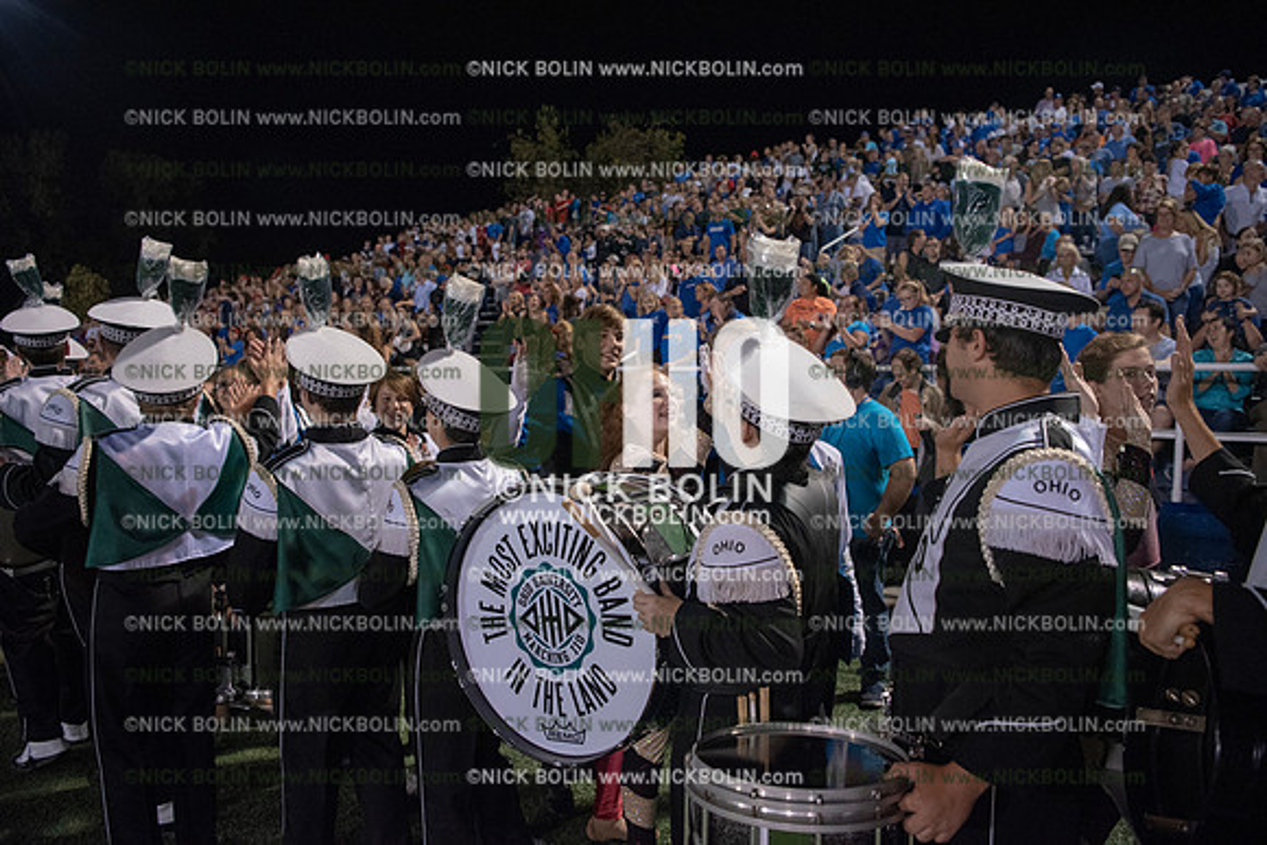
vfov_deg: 53.2
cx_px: 634
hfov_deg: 73.7
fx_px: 845
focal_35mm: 24
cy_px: 422
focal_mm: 24
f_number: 3.2
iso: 3200
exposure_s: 1/500
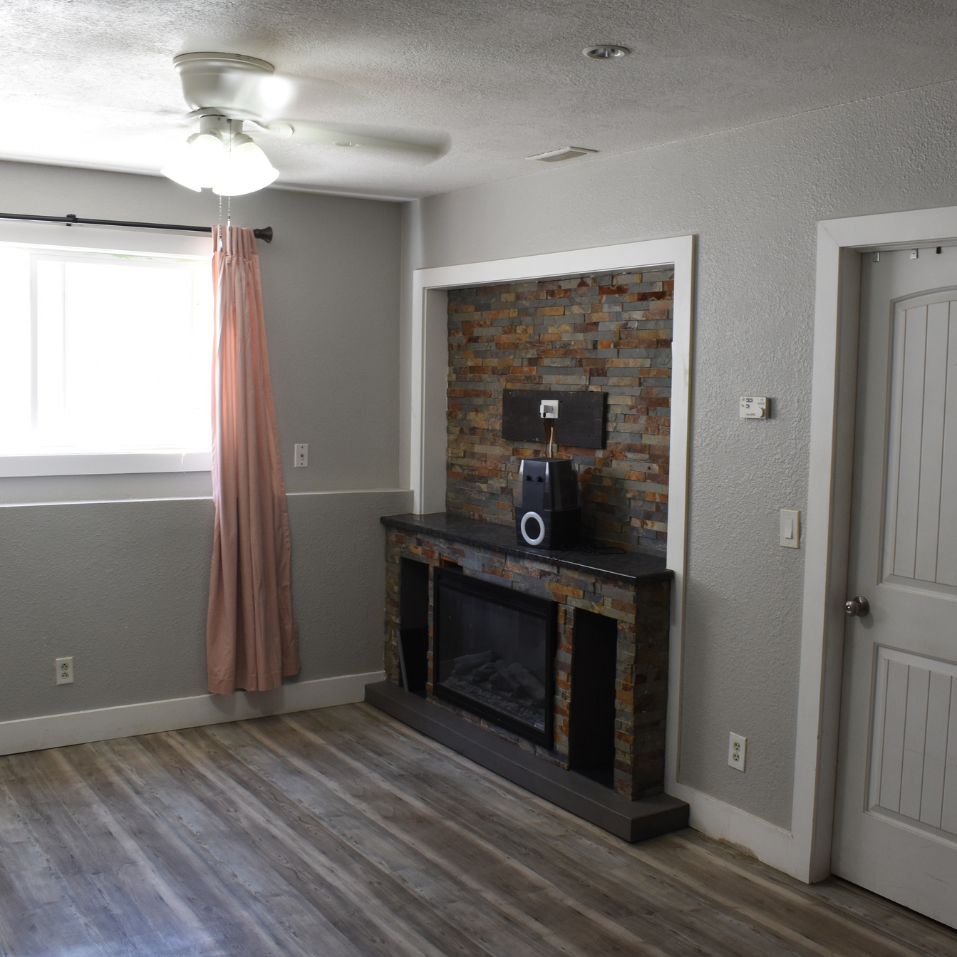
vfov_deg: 47.2
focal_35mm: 35
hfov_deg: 47.2
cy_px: 474
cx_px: 510
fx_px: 1095
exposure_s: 1/25
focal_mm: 18
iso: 450
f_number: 9
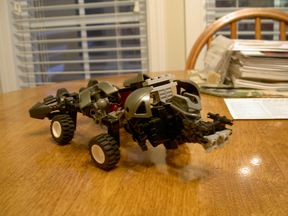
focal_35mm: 39
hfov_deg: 47.9
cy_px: 108
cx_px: 144
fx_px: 324
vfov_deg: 36.8
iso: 100
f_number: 2.8
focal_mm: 8
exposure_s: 1/8
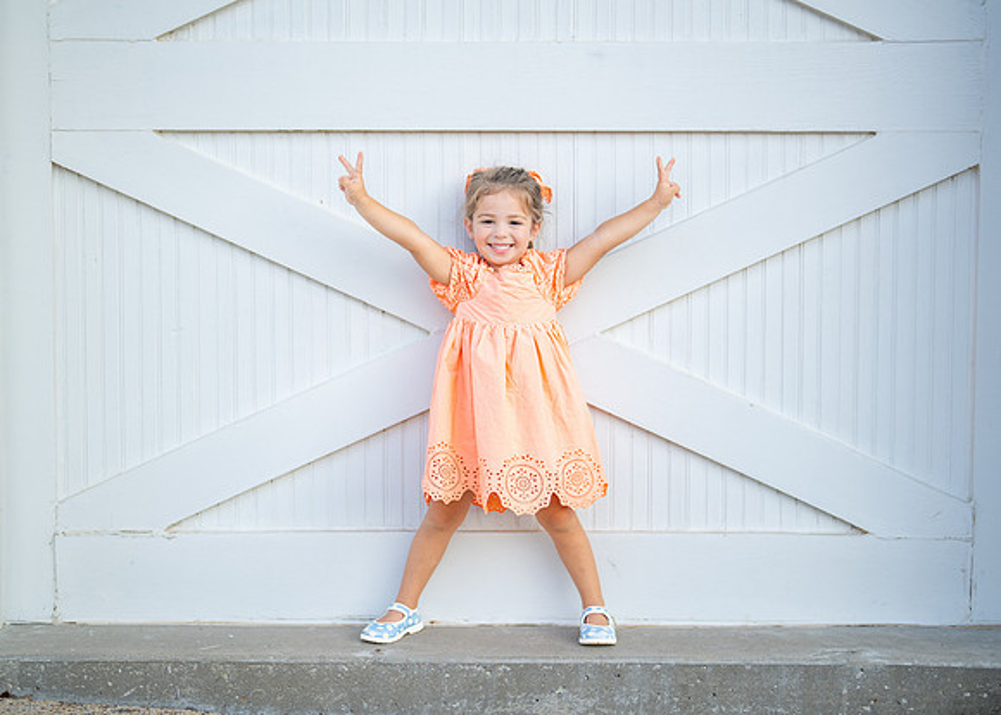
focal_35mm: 55
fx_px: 1565
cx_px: 494
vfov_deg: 25.7
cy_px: 354
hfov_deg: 35.5
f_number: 1.2
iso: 100
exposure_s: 1/500
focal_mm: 50
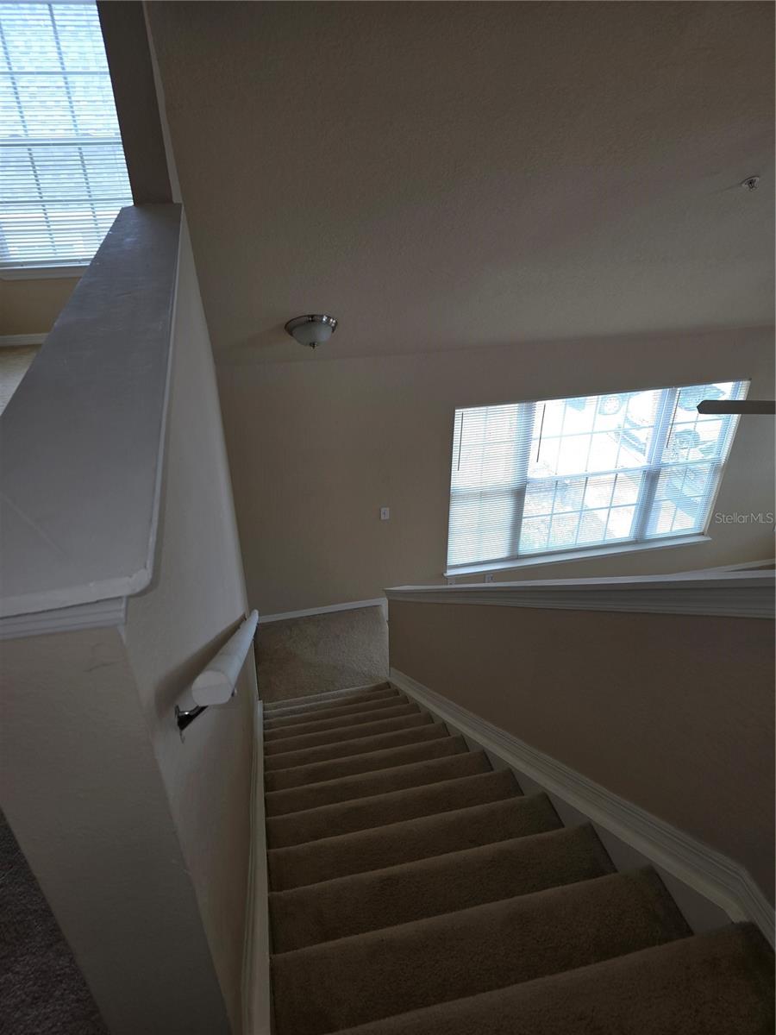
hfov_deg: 58.9
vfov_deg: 73.9
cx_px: 388
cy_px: 518
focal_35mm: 23
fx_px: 687
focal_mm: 6.3
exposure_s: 1/60
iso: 25
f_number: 1.7
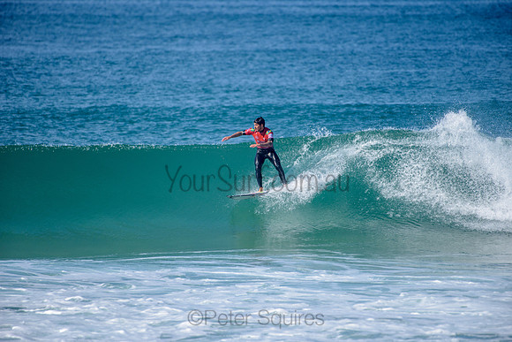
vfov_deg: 2.8
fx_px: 7112
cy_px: 171
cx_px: 256
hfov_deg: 4.1
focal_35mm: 500
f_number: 5.6
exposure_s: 1/2000
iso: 160
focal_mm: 500
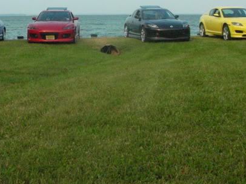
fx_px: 490
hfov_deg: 28.1
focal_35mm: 69
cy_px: 46
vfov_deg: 21.1
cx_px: 97
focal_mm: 5.8
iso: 400
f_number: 8.5
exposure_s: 1/226
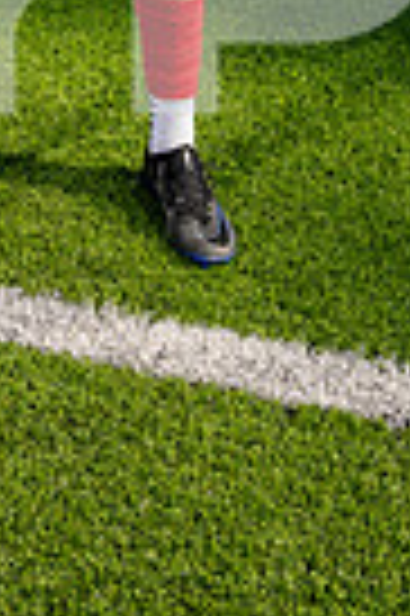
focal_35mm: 79
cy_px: -337
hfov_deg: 17.1
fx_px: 1353
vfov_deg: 21.2
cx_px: 90
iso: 50
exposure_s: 1/125
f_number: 7.1
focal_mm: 24
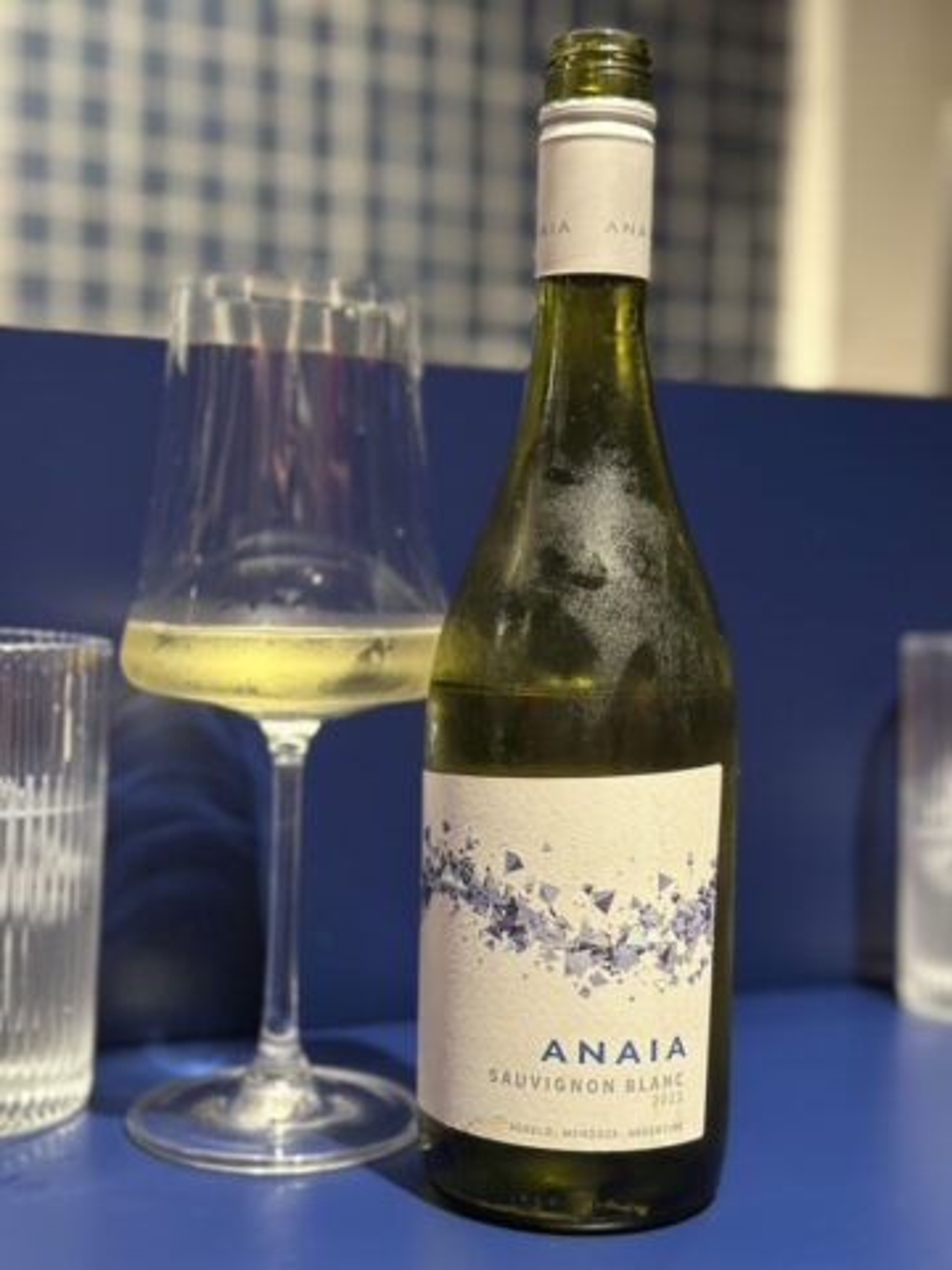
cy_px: 635
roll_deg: -1.6
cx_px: 476
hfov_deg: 30.3
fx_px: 1760
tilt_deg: -0.6
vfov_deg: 39.7
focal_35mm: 48
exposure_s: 1/40
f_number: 1.78
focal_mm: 6.86
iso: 250
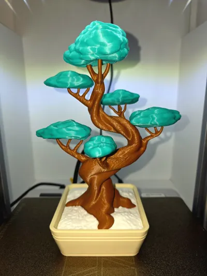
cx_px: 104
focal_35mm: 23
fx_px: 183
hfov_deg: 58.9
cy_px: 138
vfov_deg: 73.9
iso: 12
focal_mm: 6.3
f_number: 1.7
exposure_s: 1/50.3
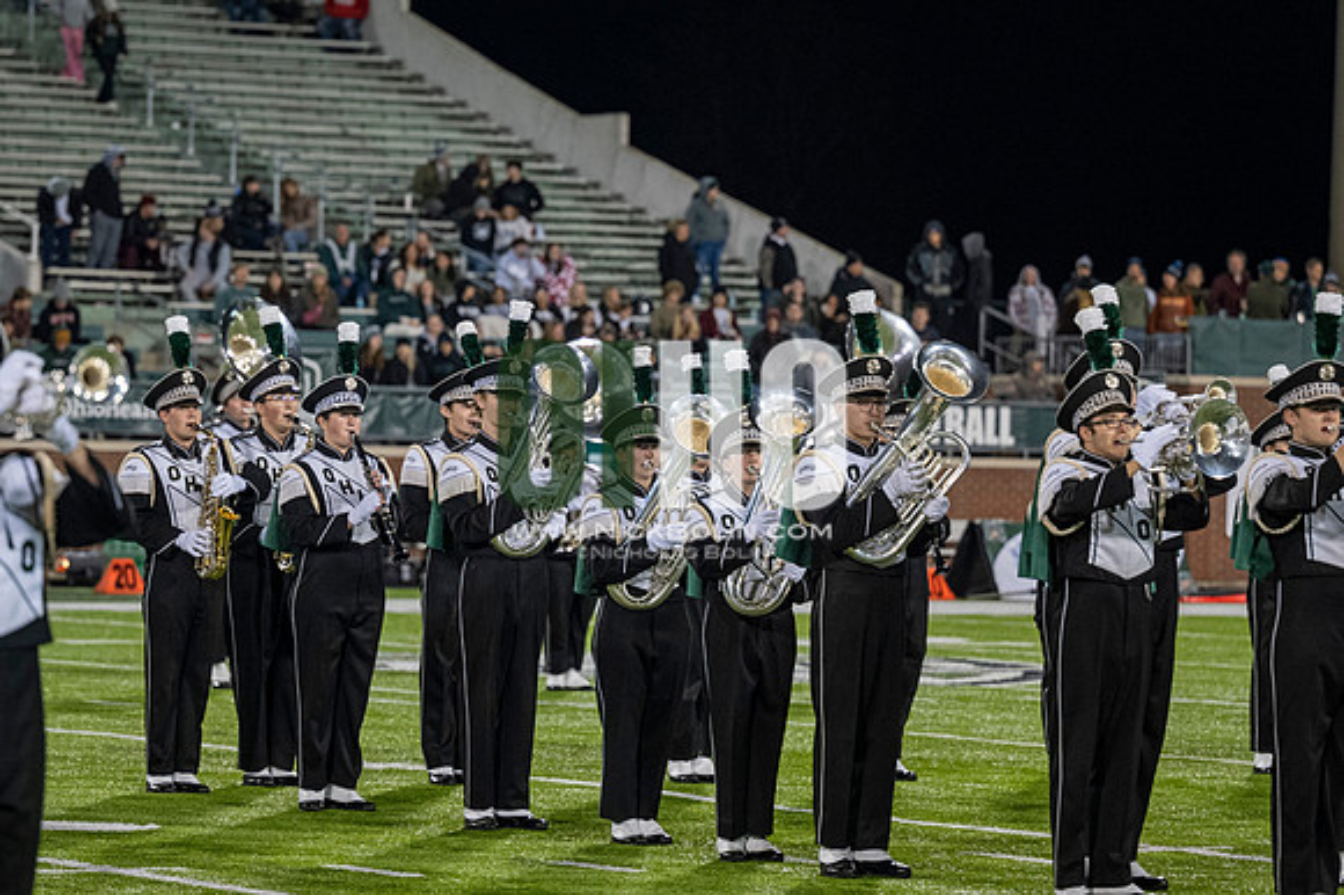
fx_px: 6156
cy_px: 448
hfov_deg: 12.5
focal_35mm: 165
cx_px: 672
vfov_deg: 8.3
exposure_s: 1/500
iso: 1000
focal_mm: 110
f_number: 2.8
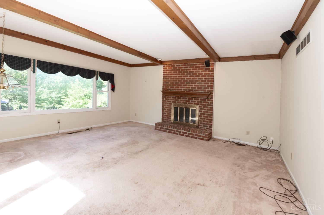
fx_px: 135
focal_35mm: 15
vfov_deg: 77.2
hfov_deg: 100.4
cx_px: 162
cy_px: 108
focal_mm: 15
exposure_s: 1/25
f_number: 8
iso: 160
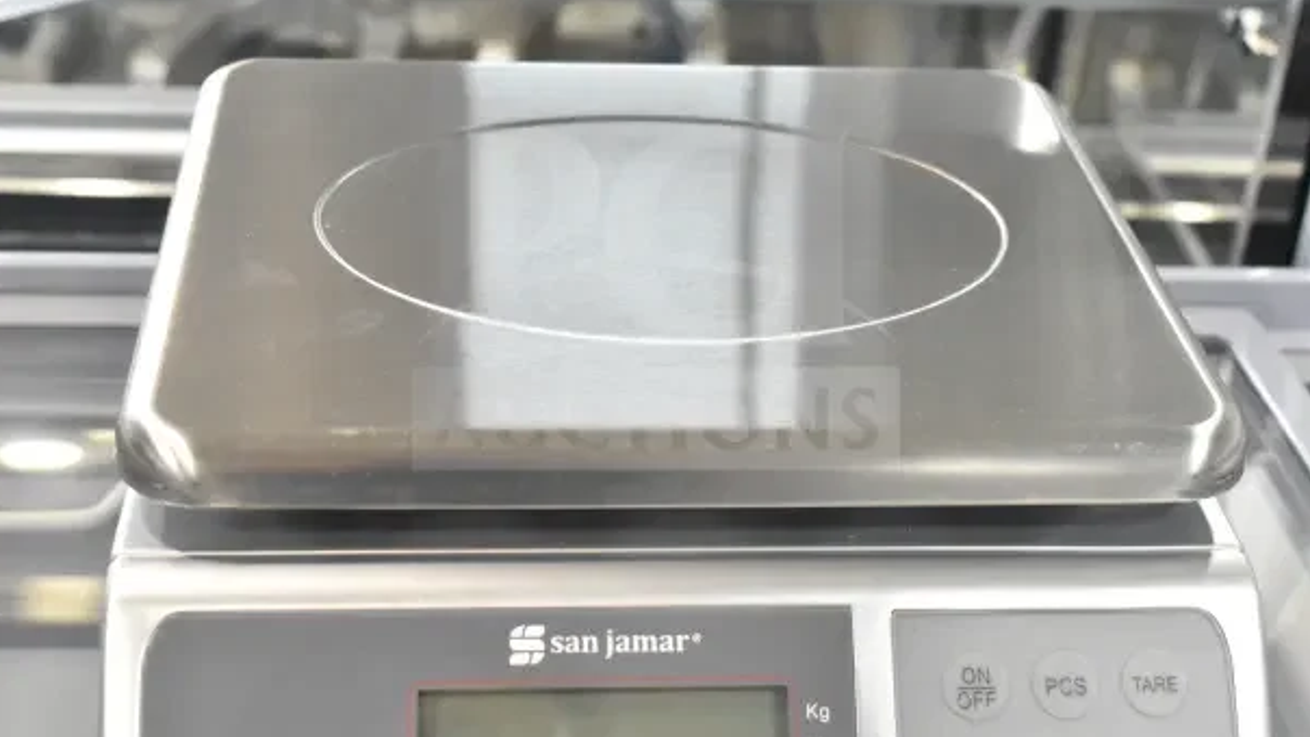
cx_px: 655
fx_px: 1929
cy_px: 298
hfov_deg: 37.5
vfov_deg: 21.6
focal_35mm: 56
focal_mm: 35
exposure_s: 1/200
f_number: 7.1
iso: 6400
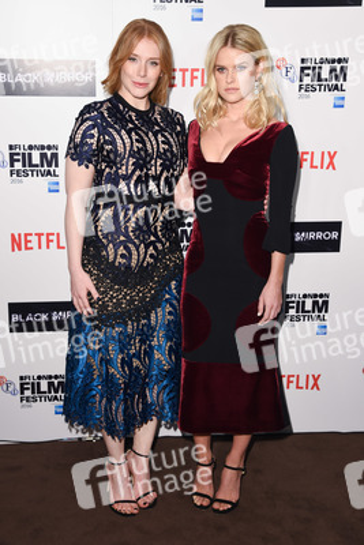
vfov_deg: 44.5
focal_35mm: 44
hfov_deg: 30.5
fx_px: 667
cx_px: 182
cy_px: 272
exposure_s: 1/320
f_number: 5.6
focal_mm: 44
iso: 640
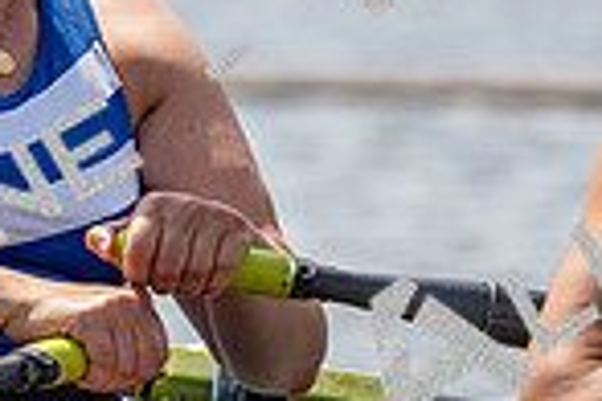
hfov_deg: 2.1
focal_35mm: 994
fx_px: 16621
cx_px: 20
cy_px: 84
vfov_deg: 1.4
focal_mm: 252
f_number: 5.6
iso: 200
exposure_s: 1/1600
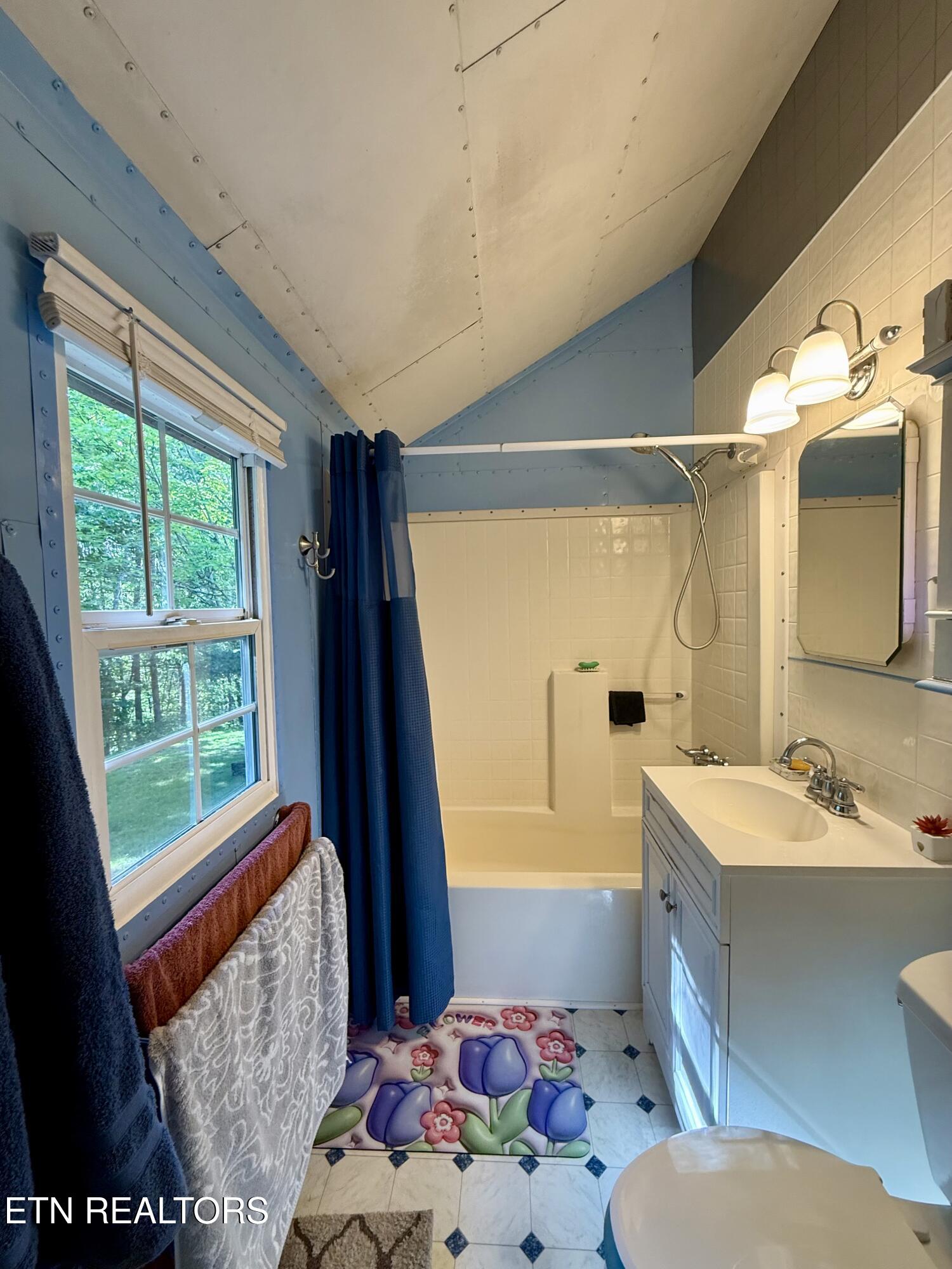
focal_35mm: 14
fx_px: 513
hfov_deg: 85.7
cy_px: 634
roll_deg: +0.1
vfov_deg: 102.1
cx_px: 476
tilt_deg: -3.0
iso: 160
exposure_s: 1/60
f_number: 2.2
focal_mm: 2.22
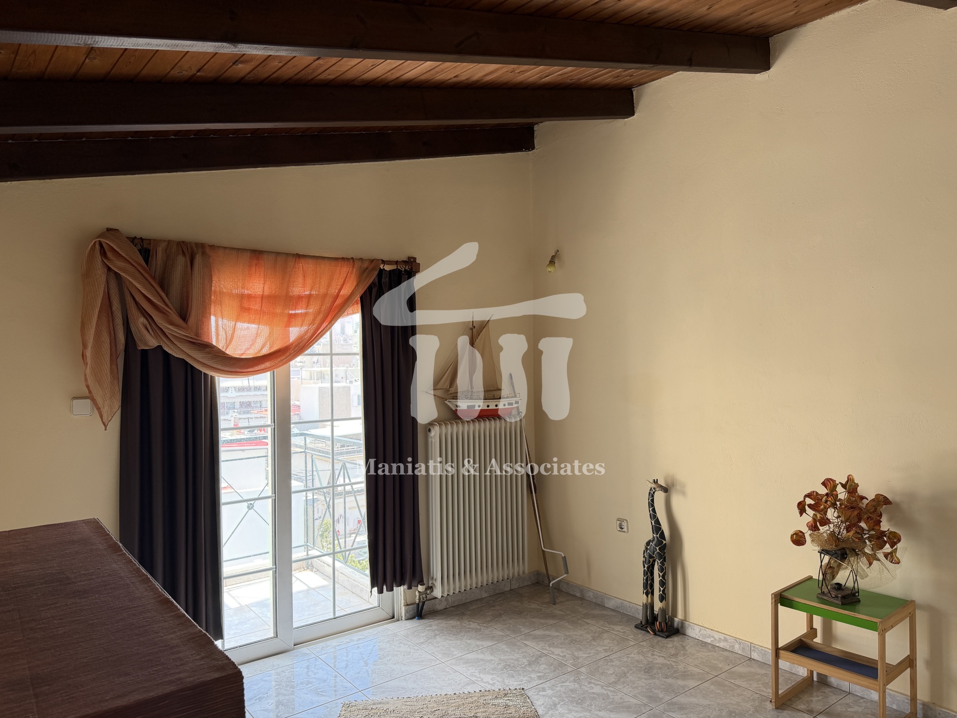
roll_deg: +1.2
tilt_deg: -1.0
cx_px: 478
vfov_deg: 56.8
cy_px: 359
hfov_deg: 71.6
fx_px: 664
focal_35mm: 24
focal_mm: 6.76
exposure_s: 1/182
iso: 100
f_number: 1.78
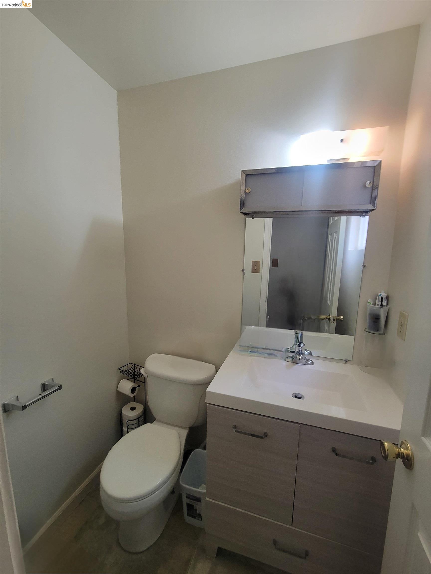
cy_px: 287
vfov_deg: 106.2
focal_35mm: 13
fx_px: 216
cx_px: 216
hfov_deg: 89.9
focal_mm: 2.2
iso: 160
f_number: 2.2
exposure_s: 1/60.2
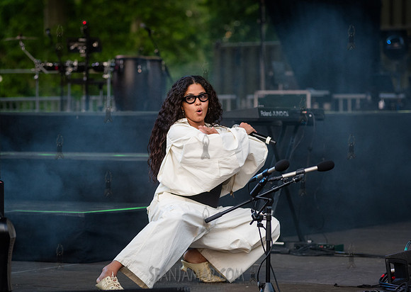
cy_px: 142
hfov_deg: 13.2
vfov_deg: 9.4
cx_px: 192
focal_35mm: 153
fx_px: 1779
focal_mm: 135
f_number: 4
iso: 2500
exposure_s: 1/500
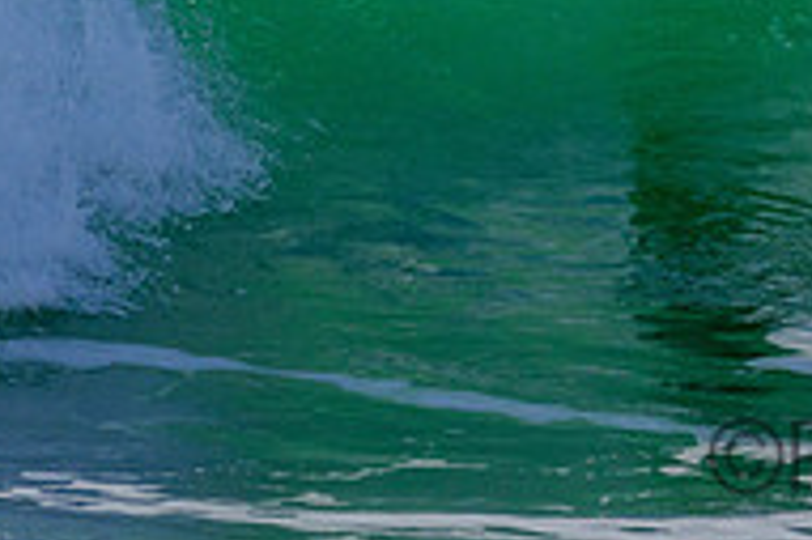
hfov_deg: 0.8
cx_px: 1037
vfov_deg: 0.6
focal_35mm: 2433
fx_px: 54829
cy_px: -249
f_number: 11
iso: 800
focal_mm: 800
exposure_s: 1/2000
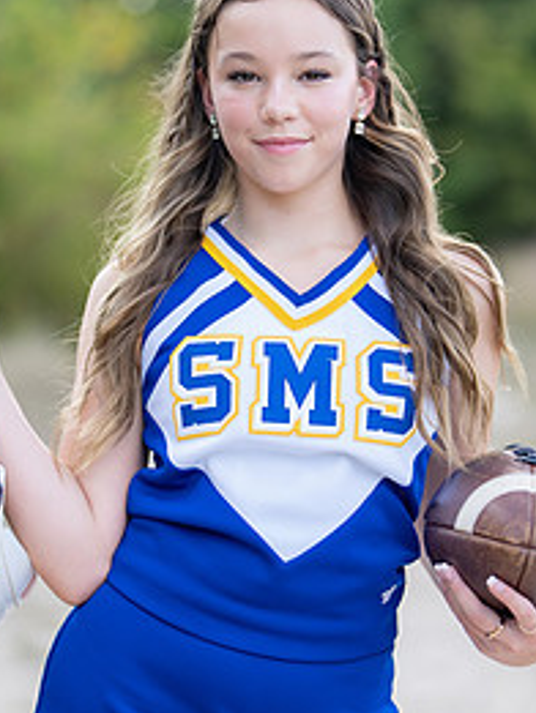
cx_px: 310
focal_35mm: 131
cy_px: 375
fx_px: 2702
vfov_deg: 15.0
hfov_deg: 11.3
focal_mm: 50
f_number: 1.2
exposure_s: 1/800
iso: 100
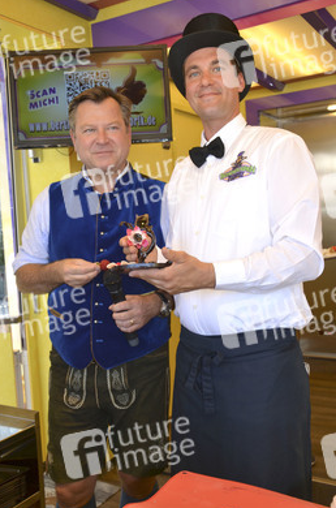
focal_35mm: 40
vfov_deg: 48.6
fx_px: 563
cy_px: 253
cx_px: 165
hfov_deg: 33.2
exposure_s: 1/160
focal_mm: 26
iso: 320
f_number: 5.6
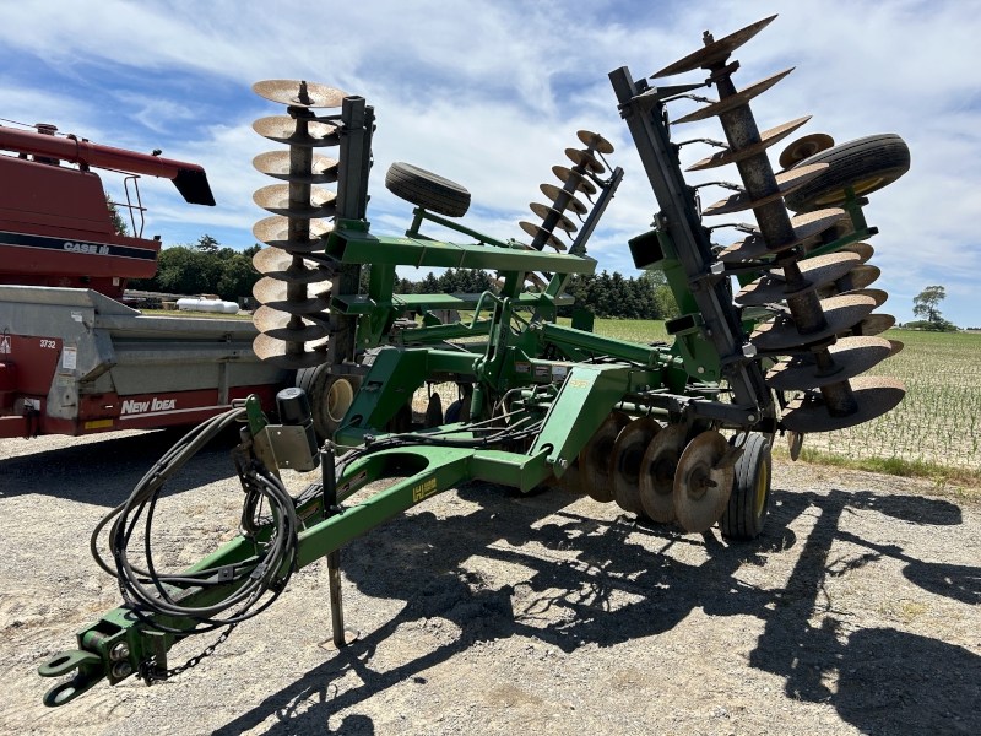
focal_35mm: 26
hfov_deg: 67.3
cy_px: 368
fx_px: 737
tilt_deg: -3.9
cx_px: 490
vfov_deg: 53.1
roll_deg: -2.4
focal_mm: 5.7
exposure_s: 1/4444
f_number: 1.5
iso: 50
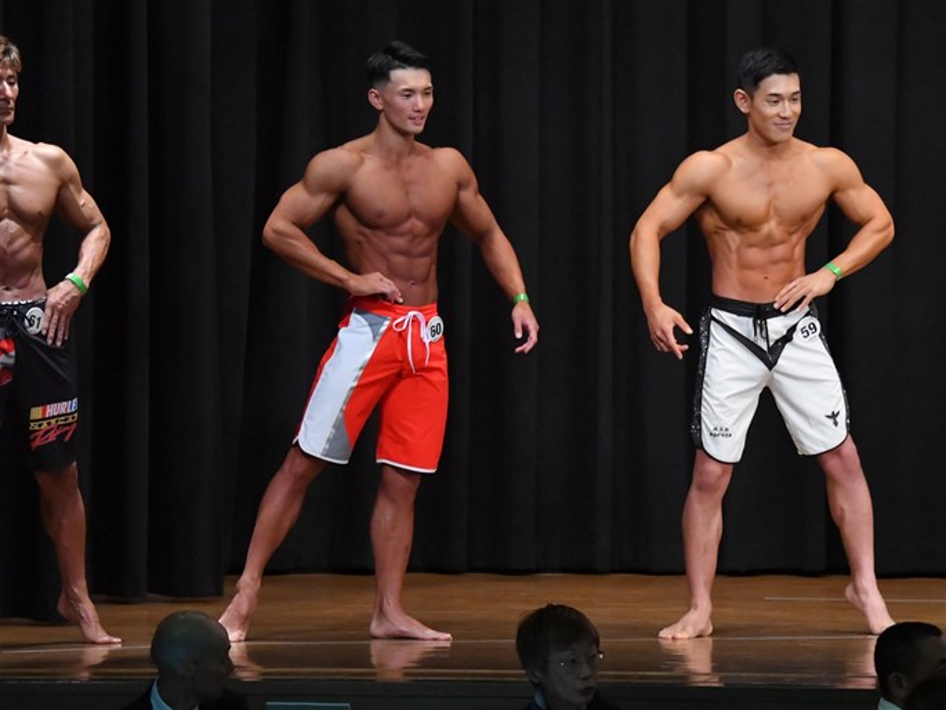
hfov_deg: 8.4
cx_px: 437
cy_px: 355
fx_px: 6451
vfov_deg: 6.3
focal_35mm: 236
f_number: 5.6
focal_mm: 145
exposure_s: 1/400
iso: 8000
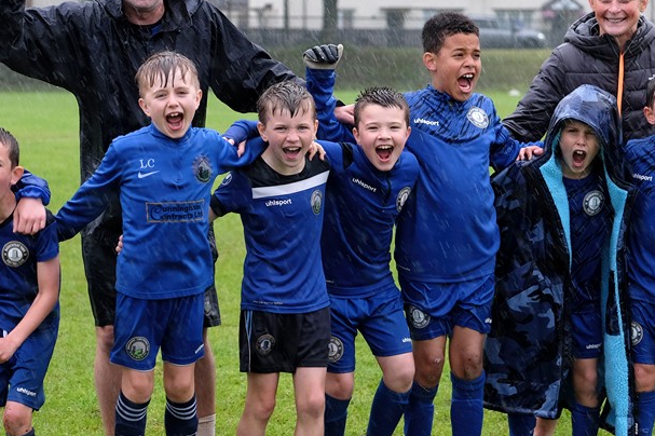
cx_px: 275
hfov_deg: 17.8
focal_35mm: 115
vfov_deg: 11.9
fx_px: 2091
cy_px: 237
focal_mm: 50
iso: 400
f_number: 2.8
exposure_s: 1/350
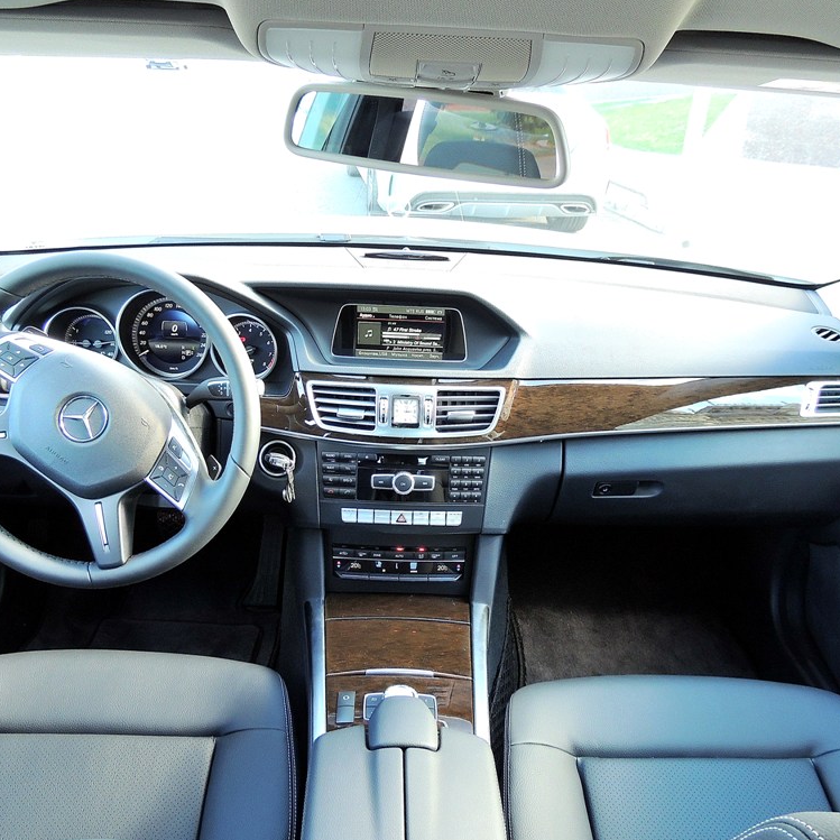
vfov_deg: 55.6
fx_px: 796
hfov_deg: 55.6
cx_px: 406
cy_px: 426
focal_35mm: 29
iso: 200
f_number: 3
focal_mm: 4.3
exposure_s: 1/30
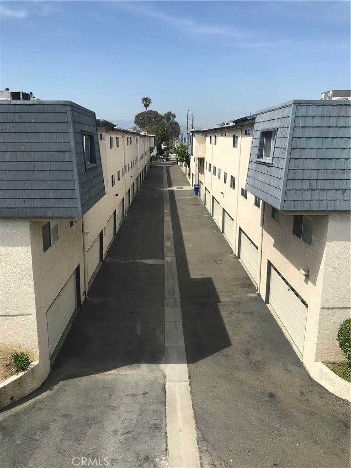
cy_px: 234
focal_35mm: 28
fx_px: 379
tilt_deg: -13.2
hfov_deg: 49.7
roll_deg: -0.3
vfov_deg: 63.4
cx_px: 176
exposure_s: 1/2179
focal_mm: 3.99
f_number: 1.8
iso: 20
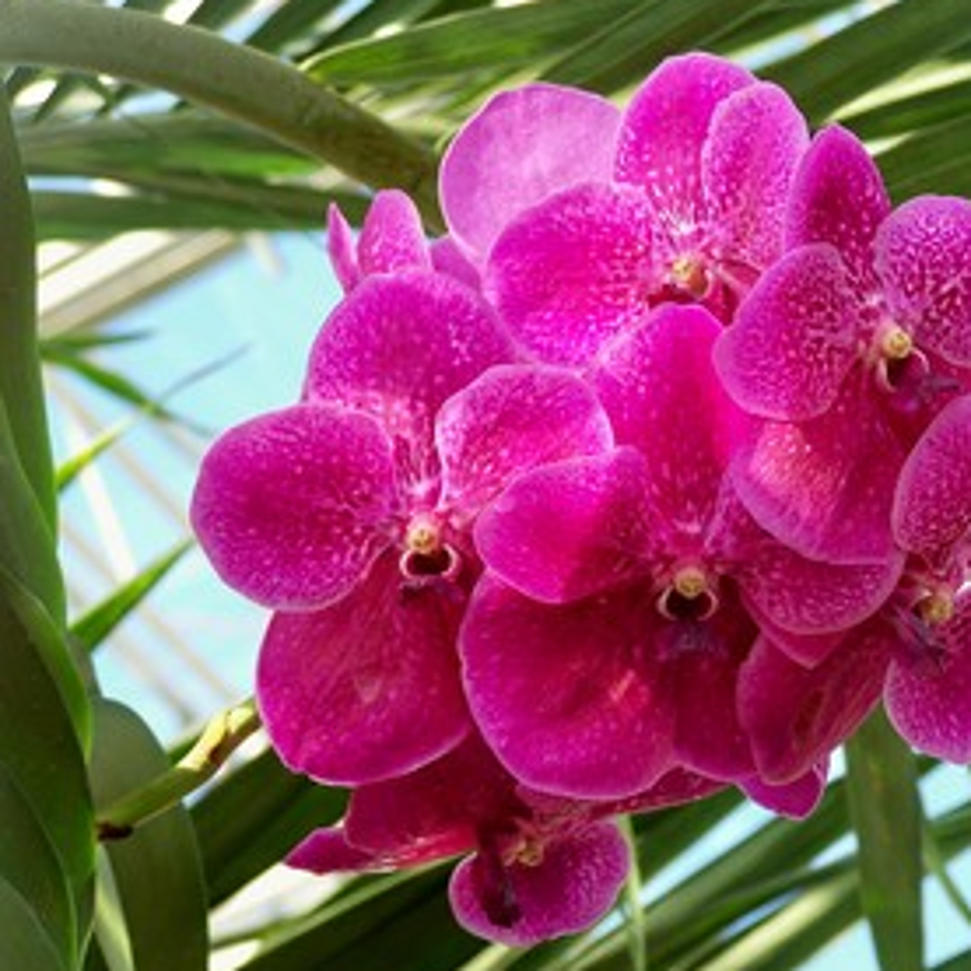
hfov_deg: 9.7
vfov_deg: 9.7
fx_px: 5712
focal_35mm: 180
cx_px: 715
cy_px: 529
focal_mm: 21.2
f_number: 3.3
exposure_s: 1/125
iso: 64
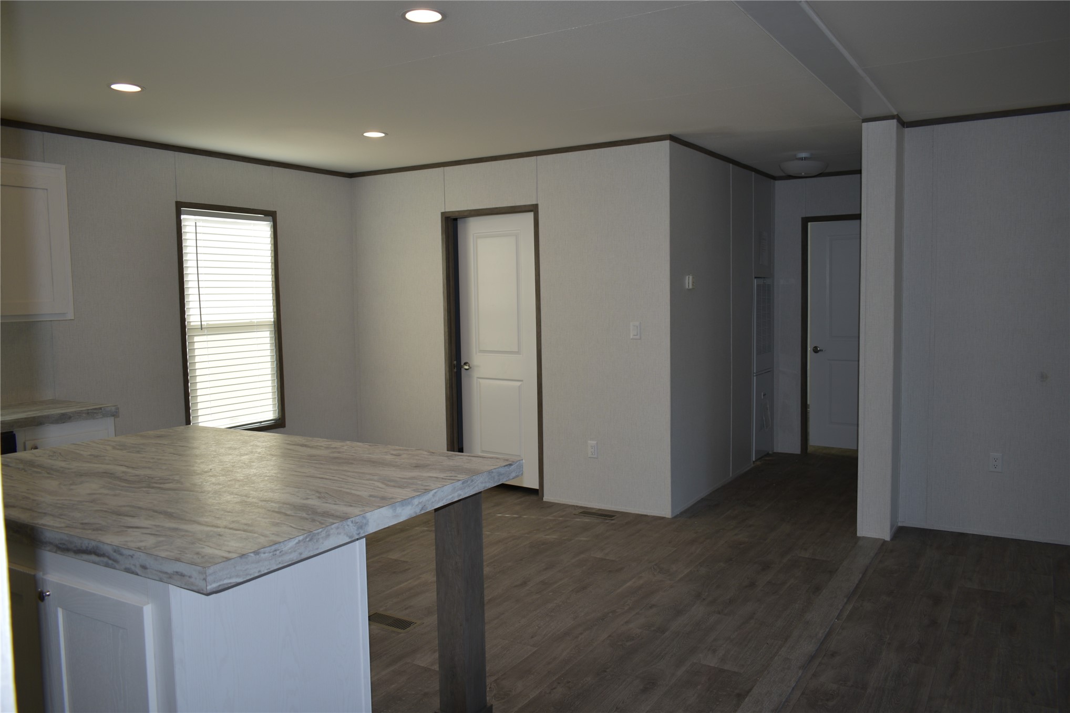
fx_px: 802
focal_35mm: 27
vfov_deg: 47.9
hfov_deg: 67.4
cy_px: 356
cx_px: 535
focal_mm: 18
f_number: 3.5
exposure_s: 1/60
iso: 100
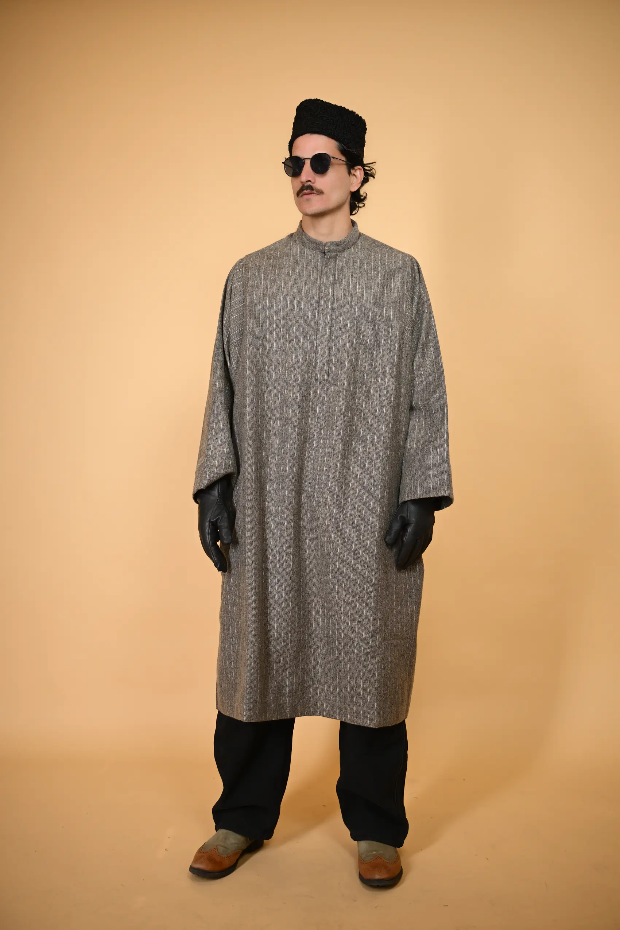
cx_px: 310
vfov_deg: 47.4
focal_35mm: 41
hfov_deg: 32.6
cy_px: 465
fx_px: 1059
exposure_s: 1/320
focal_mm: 41
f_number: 2.8
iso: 250
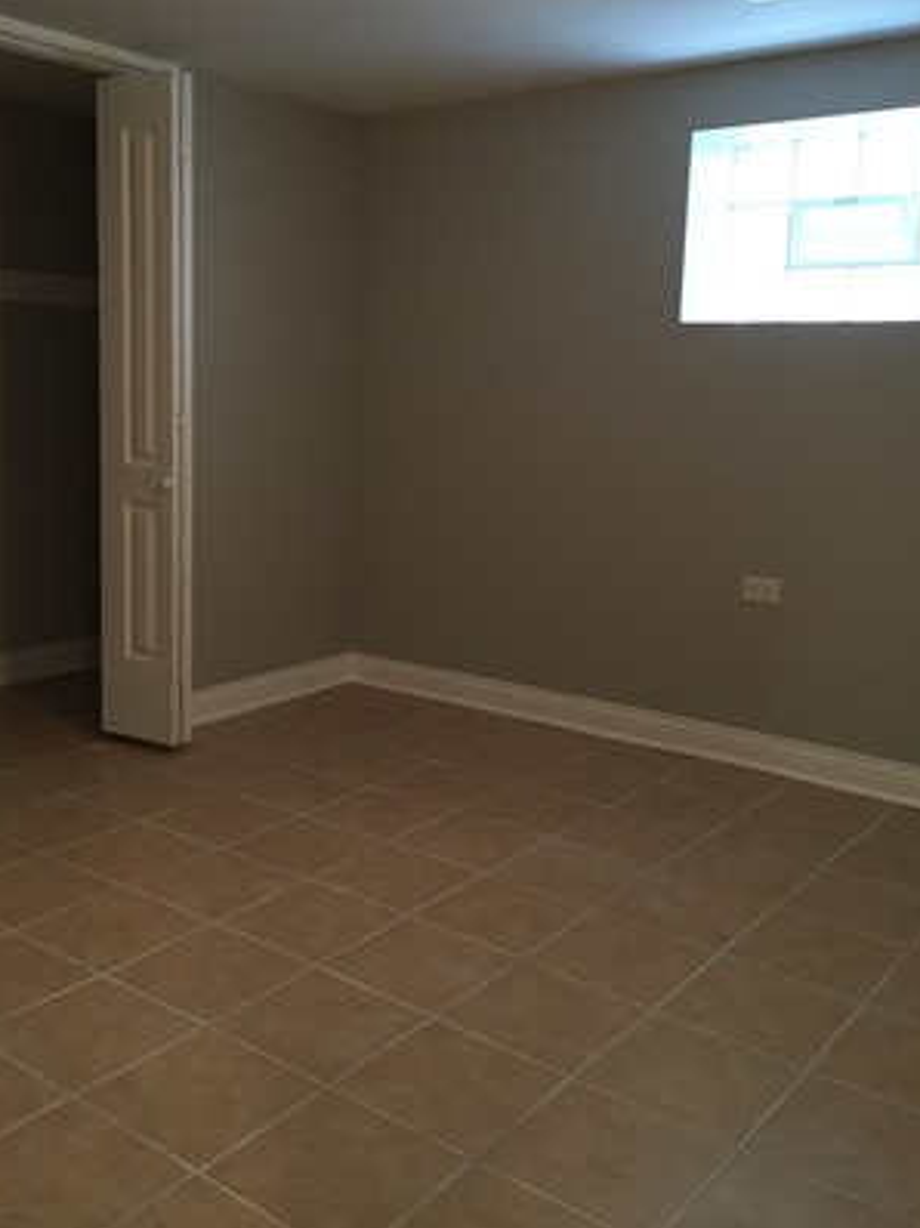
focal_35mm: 35
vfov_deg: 52.5
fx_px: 1242
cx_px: 401
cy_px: 537
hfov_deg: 40.6
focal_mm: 4.15
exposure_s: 1/30
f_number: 2.2
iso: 200
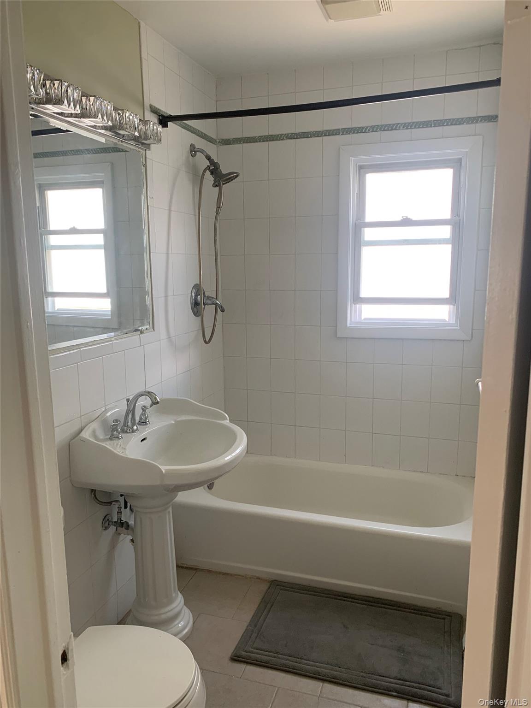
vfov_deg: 67.3
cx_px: 266
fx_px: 532
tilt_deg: -8.5
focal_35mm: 26
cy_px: 354
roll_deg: +0.5
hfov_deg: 53.1
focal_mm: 4.25
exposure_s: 1/88
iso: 100
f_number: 1.8
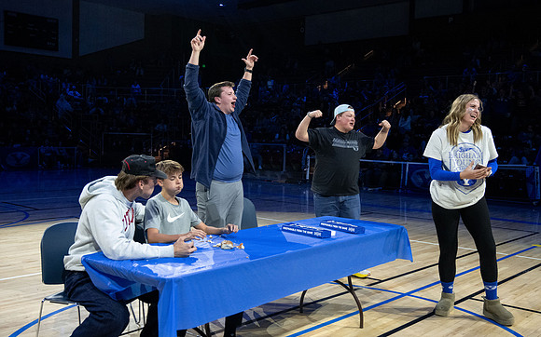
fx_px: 590
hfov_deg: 49.3
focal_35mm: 40
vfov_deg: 31.9
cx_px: 273
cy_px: 165
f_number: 4
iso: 5000
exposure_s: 1/400
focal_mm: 36
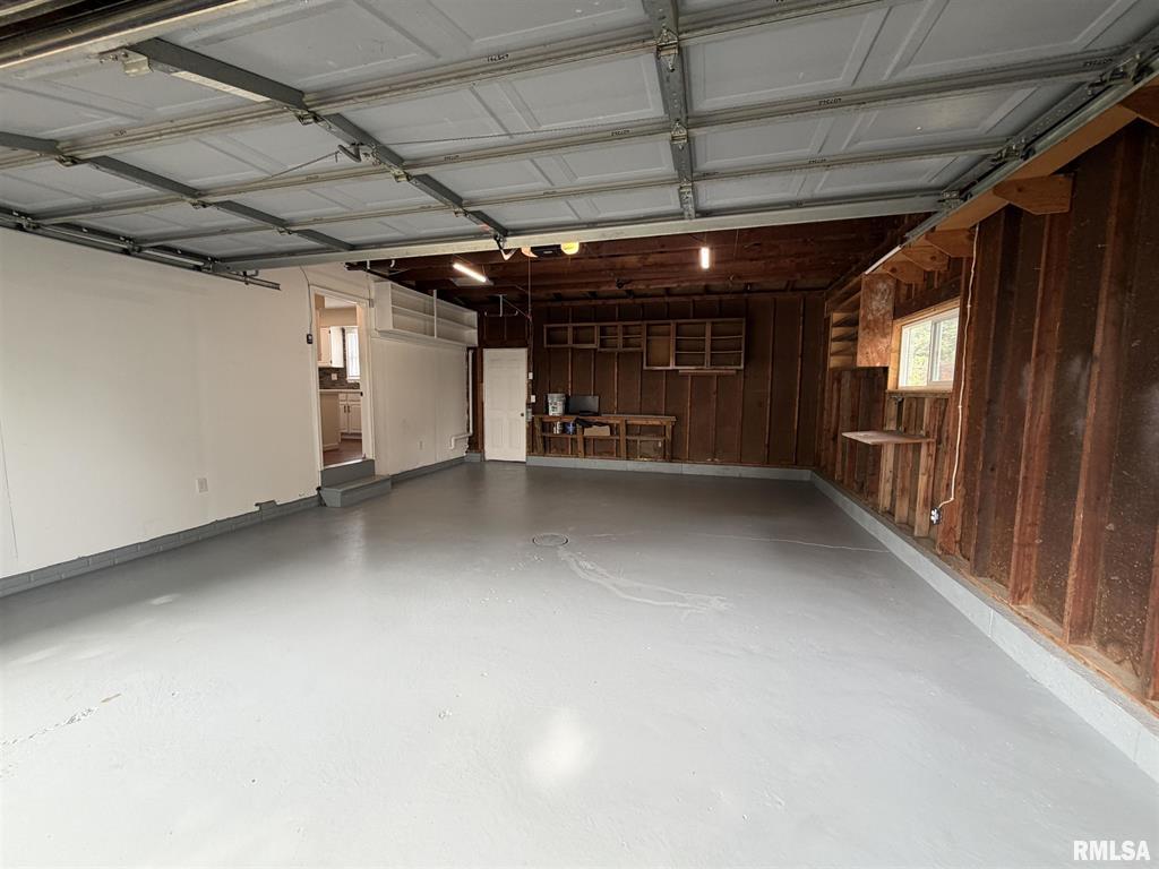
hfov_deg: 102.1
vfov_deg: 85.7
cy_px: 434
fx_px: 469
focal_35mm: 14
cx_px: 580
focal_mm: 2.22
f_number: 2.2
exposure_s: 1/120
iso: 100
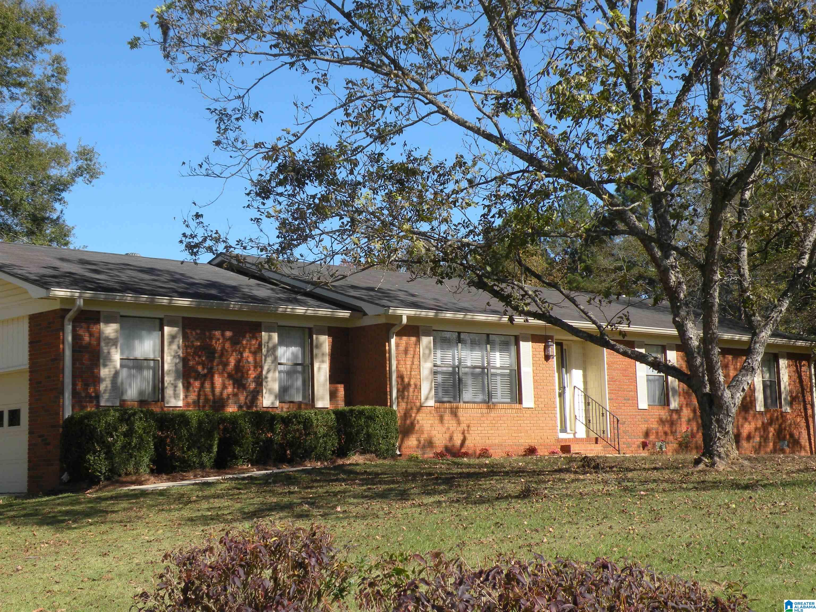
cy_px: 306
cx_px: 408
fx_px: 1320
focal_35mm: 56
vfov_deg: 26.1
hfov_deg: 34.3
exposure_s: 1/214
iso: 64
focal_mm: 9.8
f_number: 6.3
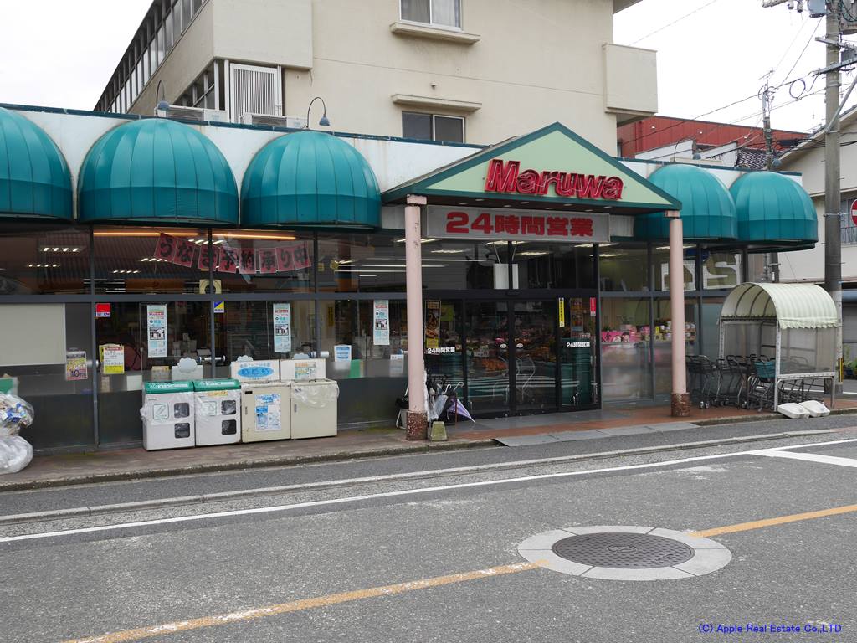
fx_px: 842
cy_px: 322
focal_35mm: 34
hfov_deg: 54.0
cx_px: 428
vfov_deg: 41.8
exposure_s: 1/320
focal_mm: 17
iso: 200
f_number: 7.1
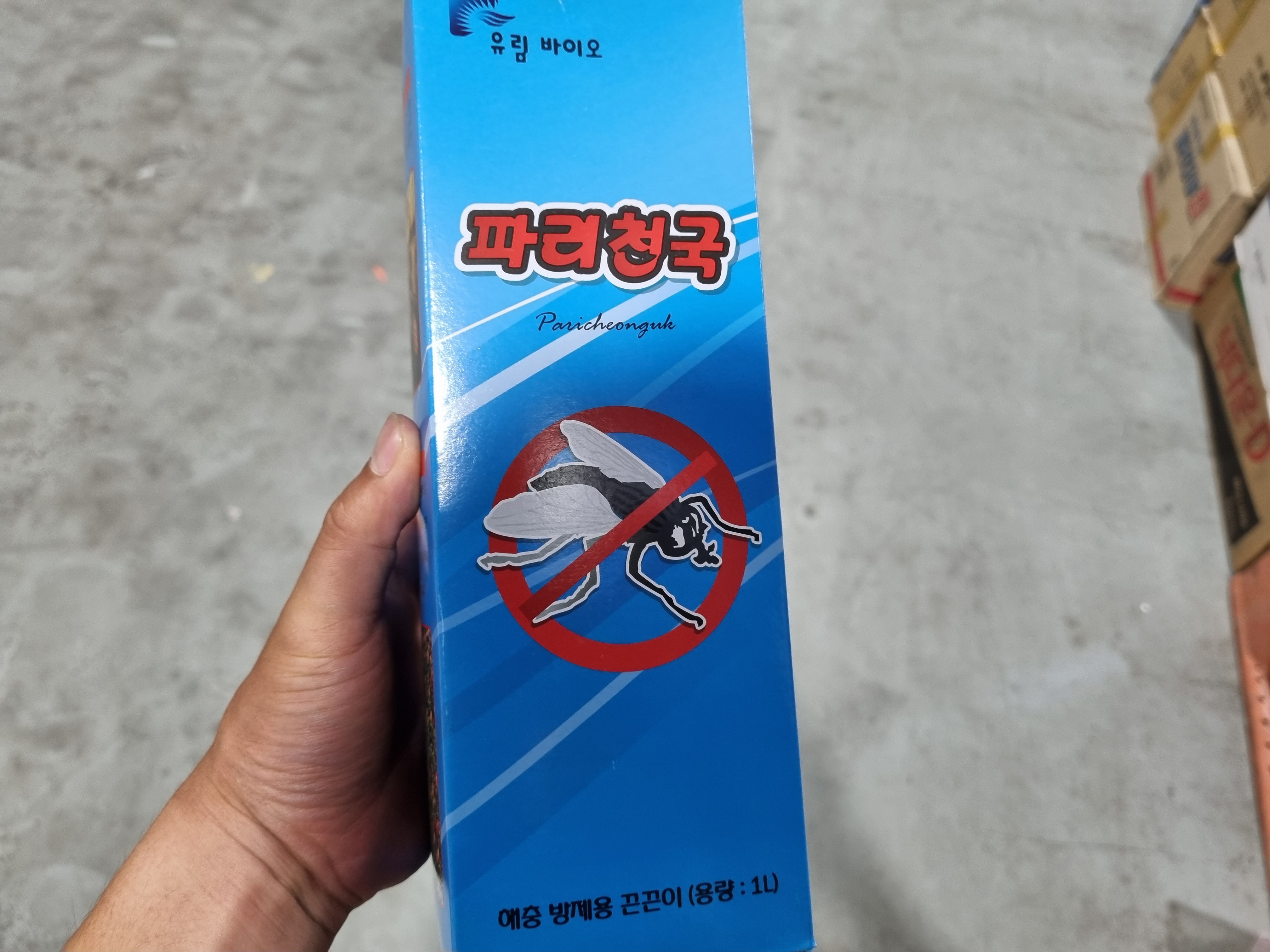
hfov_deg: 67.3
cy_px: 476
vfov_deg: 53.1
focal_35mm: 26
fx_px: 954
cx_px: 635
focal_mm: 5.4
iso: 160
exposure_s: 1/60
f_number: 1.8
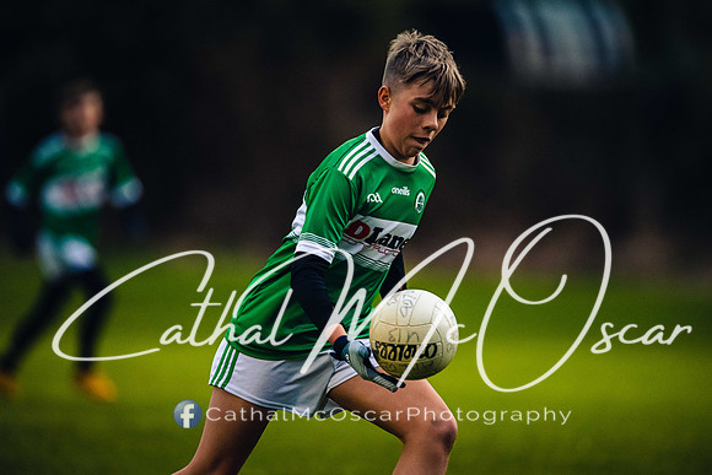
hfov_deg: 4.8
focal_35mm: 429
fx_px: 8494
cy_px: 220
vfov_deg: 3.2
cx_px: 382
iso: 3200
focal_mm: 400
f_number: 2.8
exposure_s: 1/500
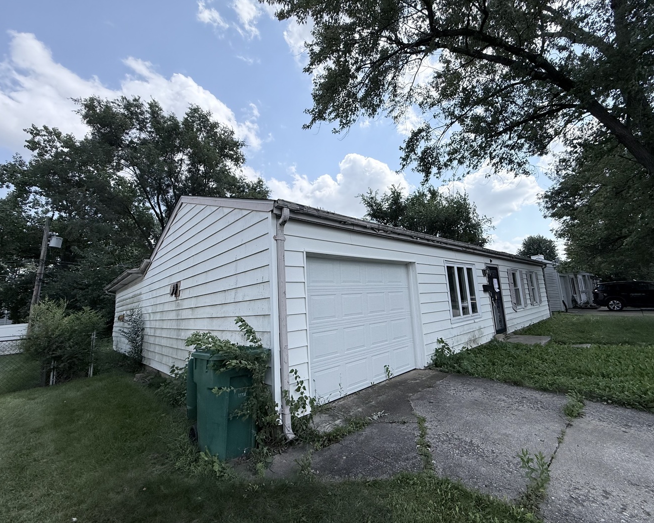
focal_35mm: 15
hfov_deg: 96.6
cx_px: 356
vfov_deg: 84.0
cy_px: 260
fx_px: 290
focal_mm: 2.22
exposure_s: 1/2611
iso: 64
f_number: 2.2
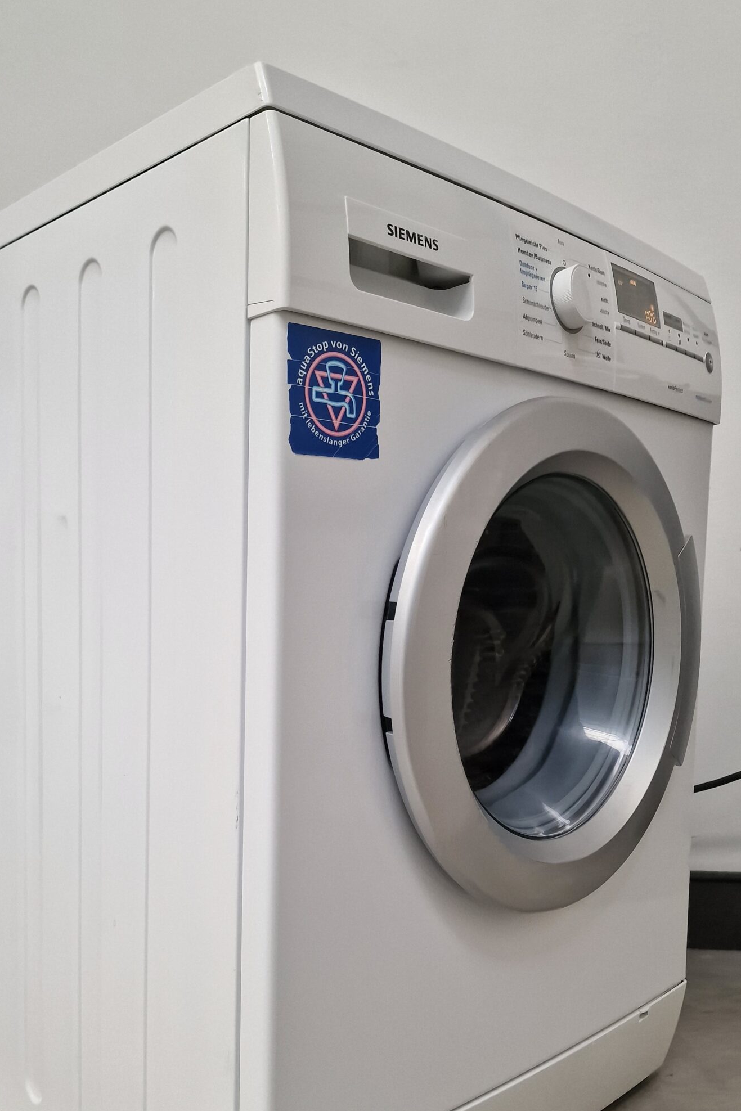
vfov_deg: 59.7
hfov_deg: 42.2
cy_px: 673
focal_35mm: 31
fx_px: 957
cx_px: 303
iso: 80
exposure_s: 1/100
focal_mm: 6.4
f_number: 1.8
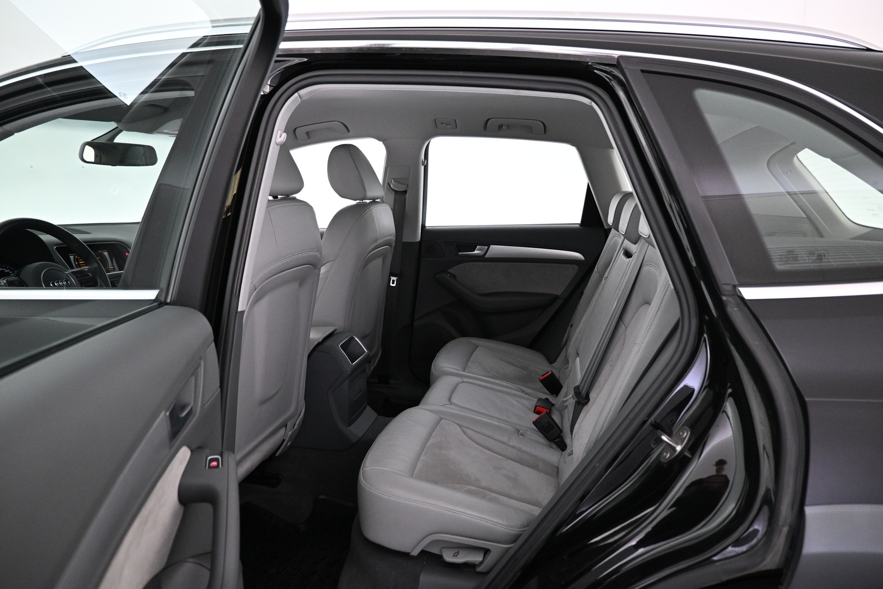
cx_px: 442
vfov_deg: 53.1
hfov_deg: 73.7
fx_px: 589
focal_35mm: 24
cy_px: 294
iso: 1600
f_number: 3.5
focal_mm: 16
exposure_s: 1/40
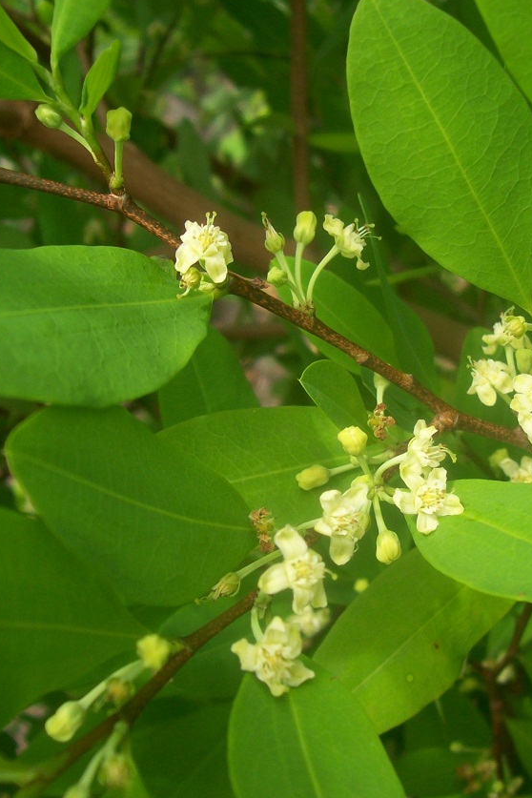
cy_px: 397
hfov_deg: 26.2
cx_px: 392
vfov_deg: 38.9
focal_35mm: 51
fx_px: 1130
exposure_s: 1/323
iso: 80
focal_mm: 6
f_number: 2.7
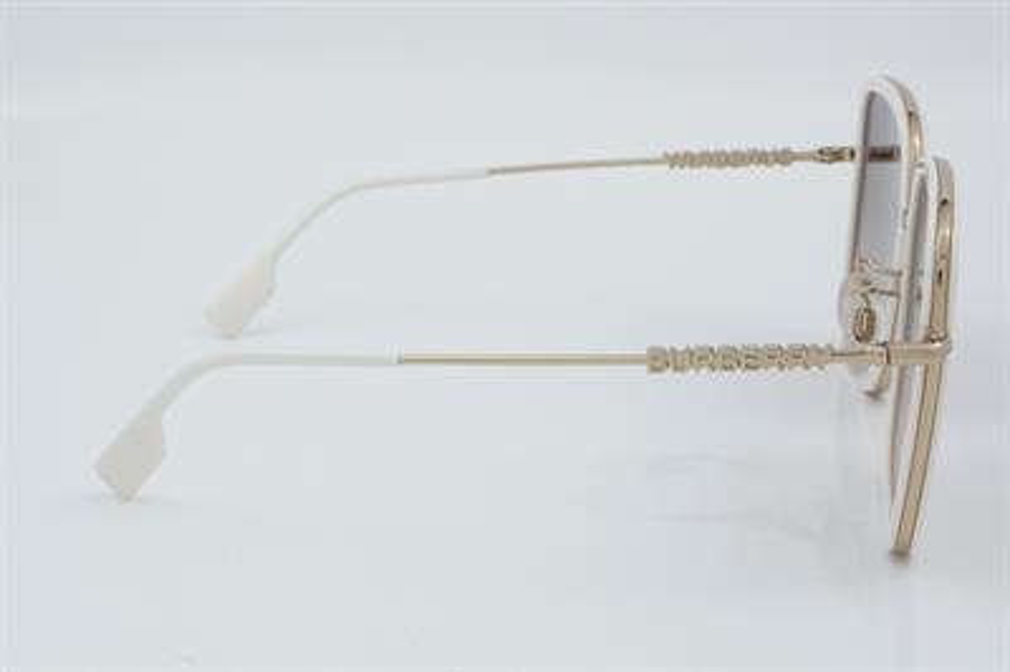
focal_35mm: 82
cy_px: 336
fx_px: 2313
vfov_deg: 16.5
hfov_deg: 24.6
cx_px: 505
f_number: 32
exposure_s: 1/4
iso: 100
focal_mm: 55
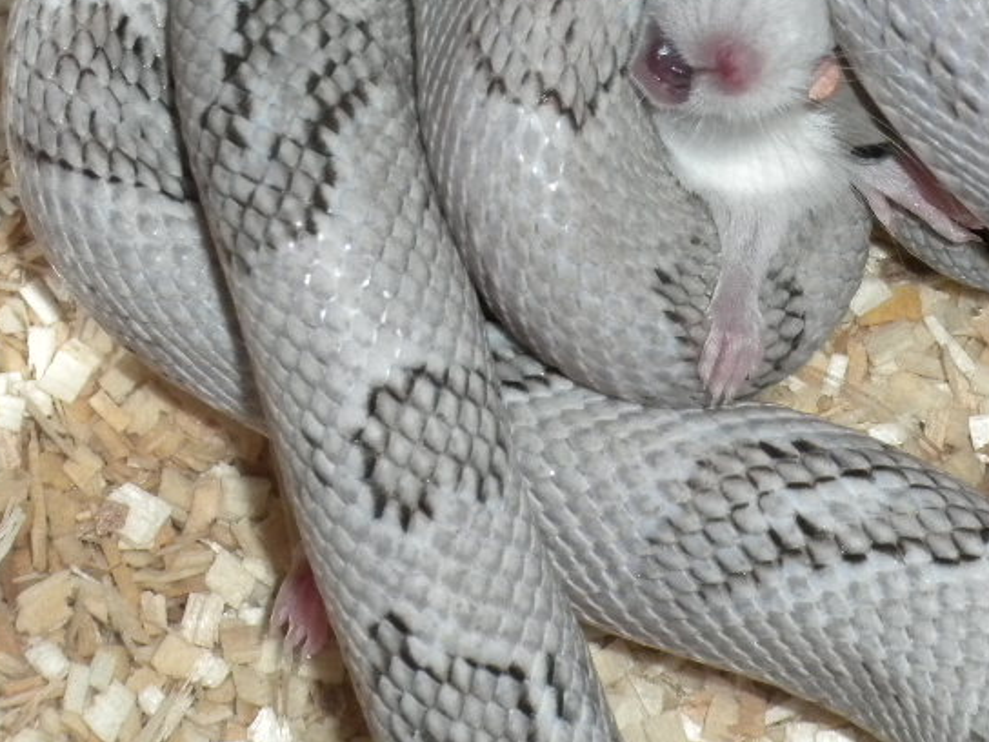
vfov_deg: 6.6
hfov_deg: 8.8
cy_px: 89
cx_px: 674
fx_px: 6400
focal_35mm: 224
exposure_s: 1/30
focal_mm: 21
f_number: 14
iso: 400
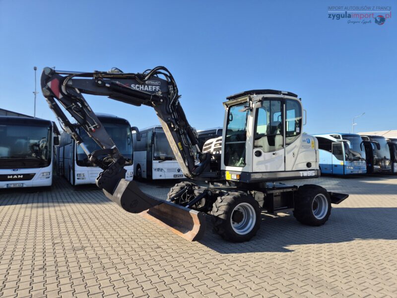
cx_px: 198
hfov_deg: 73.9
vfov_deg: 58.9
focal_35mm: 23
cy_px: 149
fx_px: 264
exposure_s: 1/1111
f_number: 1.8
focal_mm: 5.4
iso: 25
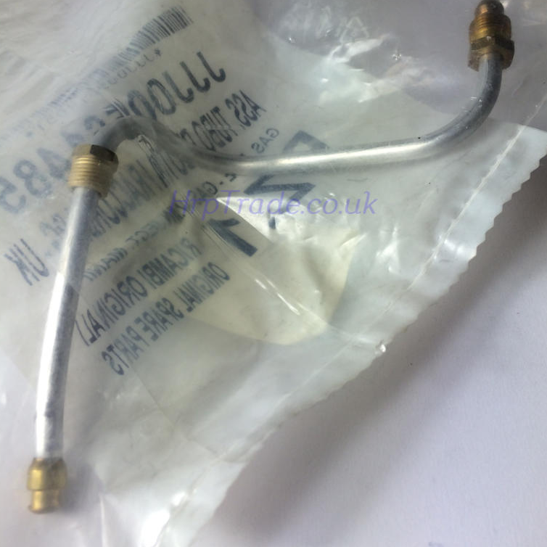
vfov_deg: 45.7
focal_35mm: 36
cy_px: 205
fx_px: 644
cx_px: 274
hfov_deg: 46.0
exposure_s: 1/187
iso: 32
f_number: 2.2
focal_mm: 4.12
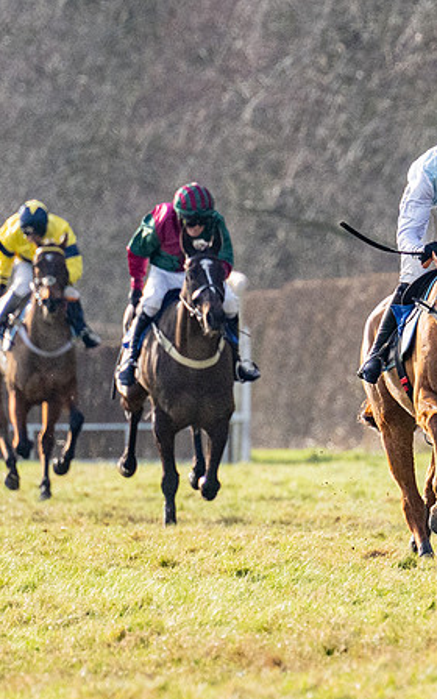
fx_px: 17531
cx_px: 687
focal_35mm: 920
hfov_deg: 1.4
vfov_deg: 2.3
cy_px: 306
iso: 800
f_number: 4
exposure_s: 1/4000
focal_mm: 260
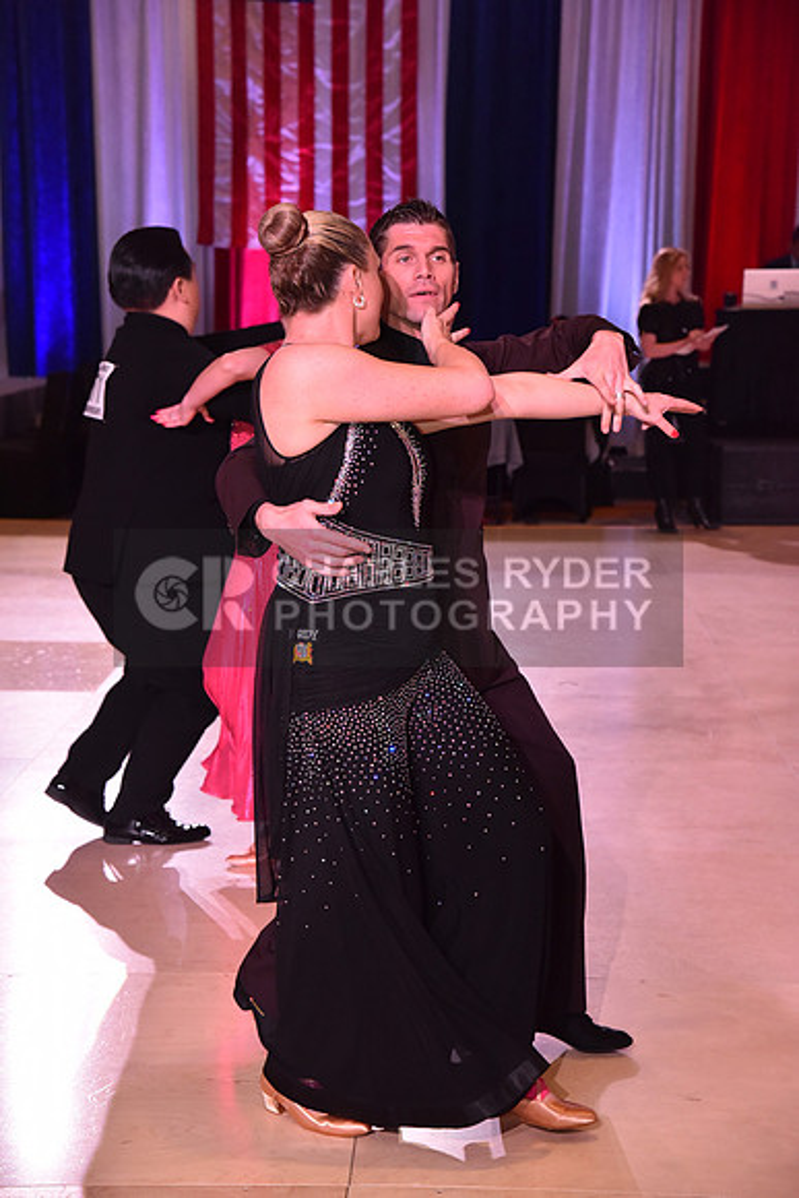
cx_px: 400
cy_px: 599
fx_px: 2495
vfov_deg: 27.0
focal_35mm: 75
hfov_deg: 18.2
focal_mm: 75
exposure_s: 1/320
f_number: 6.3
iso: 2500
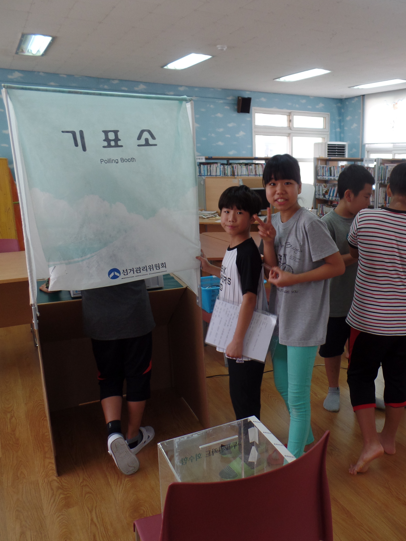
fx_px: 485
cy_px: 273
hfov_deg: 43.8
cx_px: 310
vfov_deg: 58.4
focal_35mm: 31
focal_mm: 4.1
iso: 80
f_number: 2.8
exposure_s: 1/30
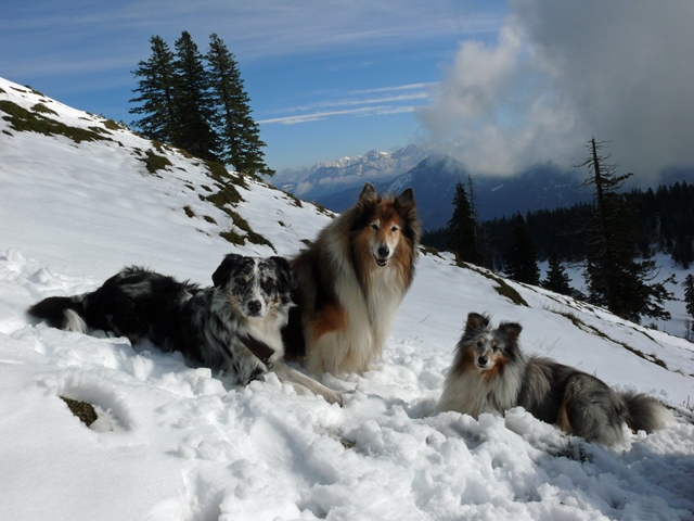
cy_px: 260
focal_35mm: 35
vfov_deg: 40.7
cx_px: 347
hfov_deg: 52.6
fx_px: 702
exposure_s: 1/500
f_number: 8
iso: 100
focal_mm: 7.4
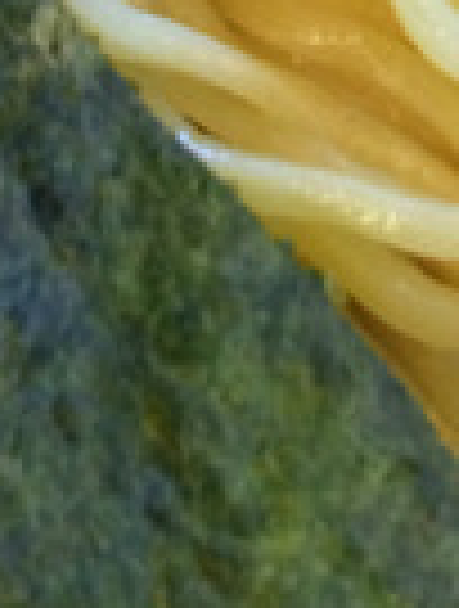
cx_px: 855
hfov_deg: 10.2
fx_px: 2411
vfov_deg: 11.9
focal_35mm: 137
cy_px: -811
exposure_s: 1/30
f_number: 2.2
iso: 125
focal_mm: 4.15
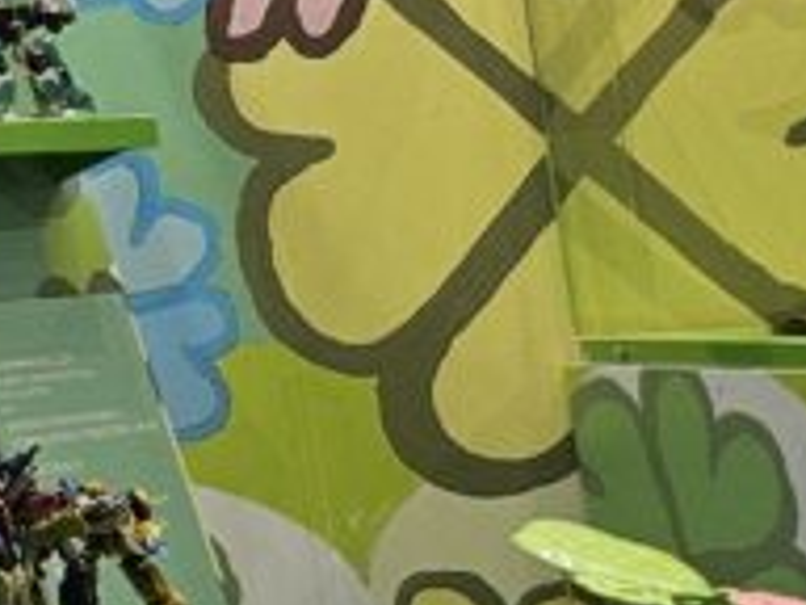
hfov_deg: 9.7
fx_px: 3562
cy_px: -244
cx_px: -1679
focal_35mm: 153
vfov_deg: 9.5
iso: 64
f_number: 1.8
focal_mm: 5.4
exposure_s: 1/100
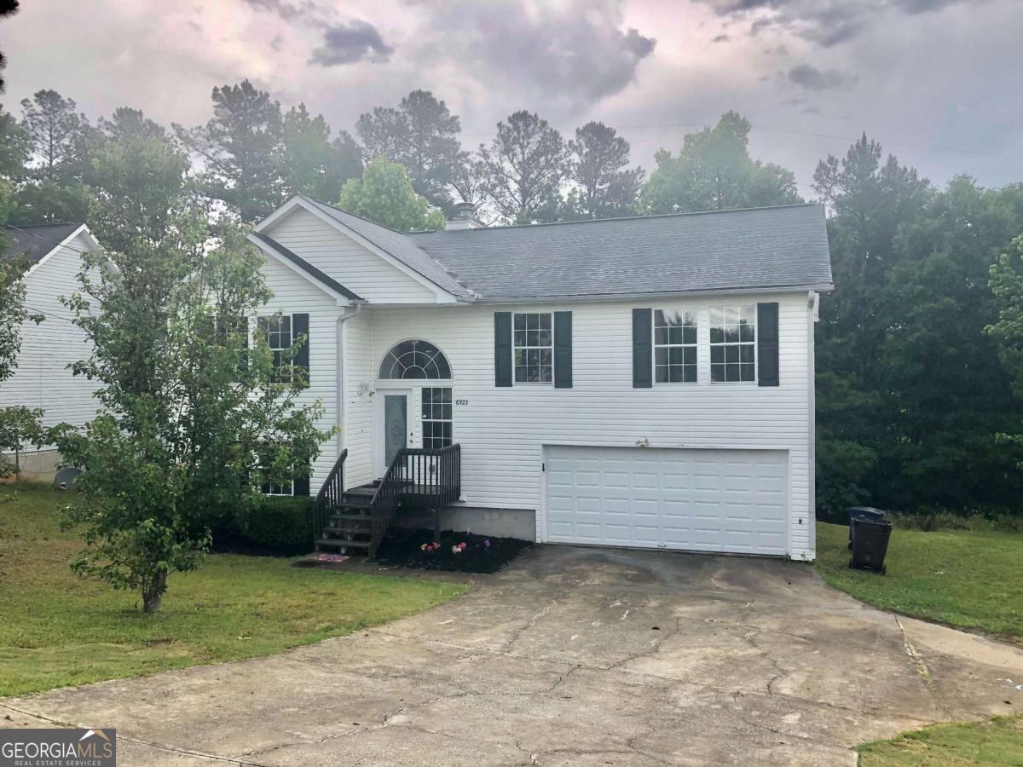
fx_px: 827
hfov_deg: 63.4
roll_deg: -0.4
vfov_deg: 49.7
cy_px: 384
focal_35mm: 28
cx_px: 512
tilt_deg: +1.1
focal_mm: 4
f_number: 1.8
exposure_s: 1/873
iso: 20
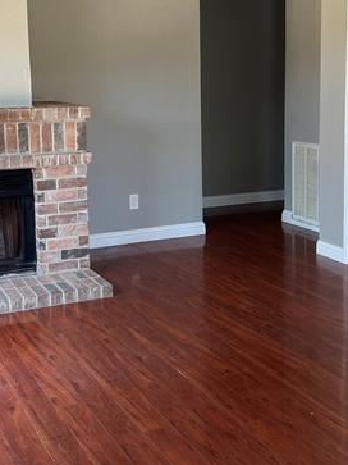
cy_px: 184
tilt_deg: -8.2
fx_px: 738
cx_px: 138
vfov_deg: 34.8
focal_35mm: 55
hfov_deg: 26.5
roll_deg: +2.4
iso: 64
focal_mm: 5.7
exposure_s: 1/121
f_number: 1.5
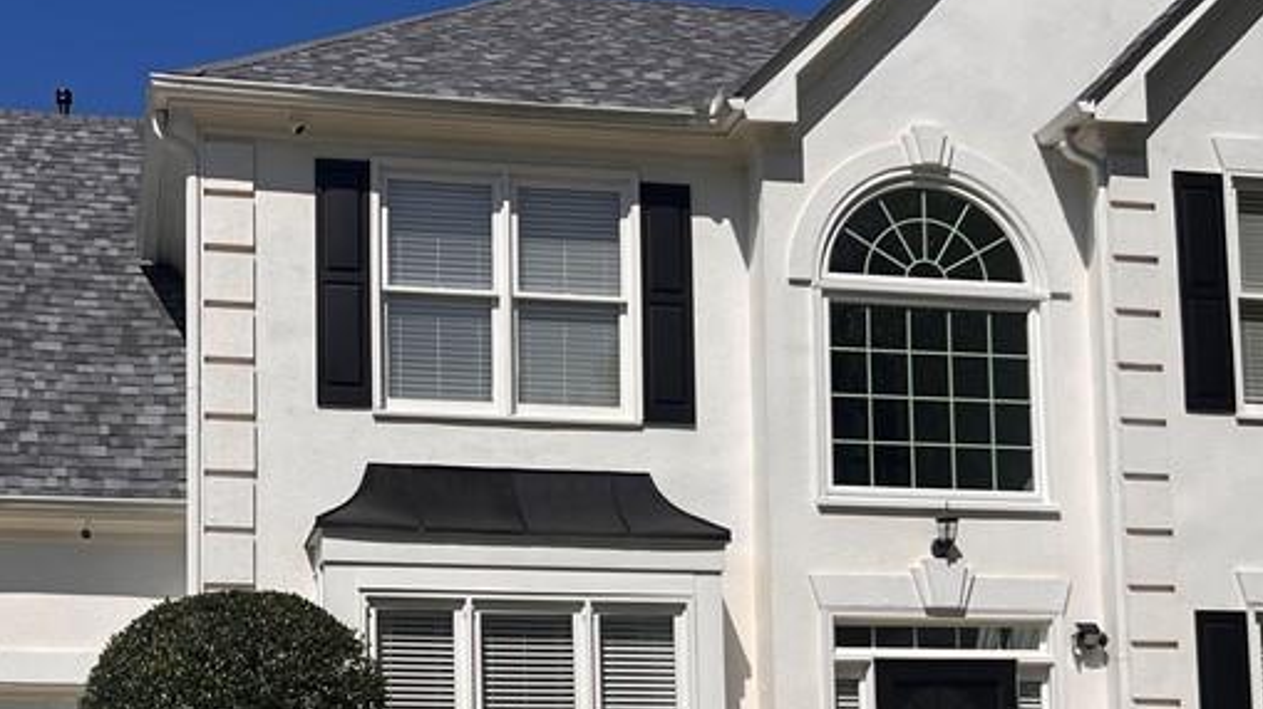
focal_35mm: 57
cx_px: 432
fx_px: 1908
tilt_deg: +7.8
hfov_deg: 36.3
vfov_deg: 20.4
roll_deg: +0.3
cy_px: 714
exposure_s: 1/12658
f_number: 1.5
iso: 50
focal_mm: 5.7
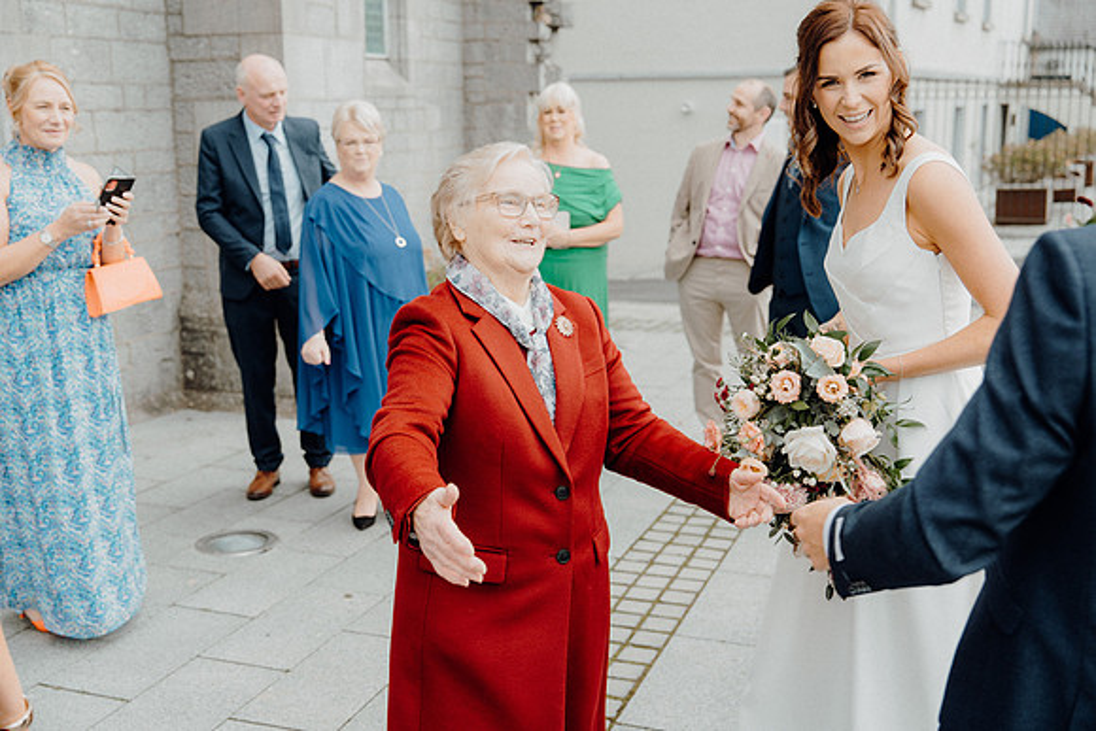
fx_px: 1279
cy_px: 366
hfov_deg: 46.4
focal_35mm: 42
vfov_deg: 31.9
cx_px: 548
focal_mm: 42
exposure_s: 1/200
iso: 125
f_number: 3.5
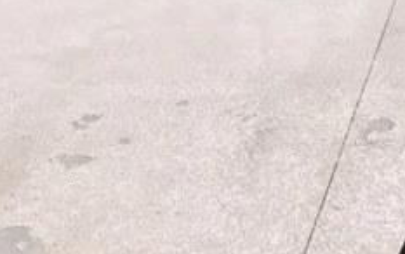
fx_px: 964
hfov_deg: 22.5
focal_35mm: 87
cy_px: -277
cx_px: 440
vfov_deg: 12.8
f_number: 18
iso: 100
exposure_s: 1/60
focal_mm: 13
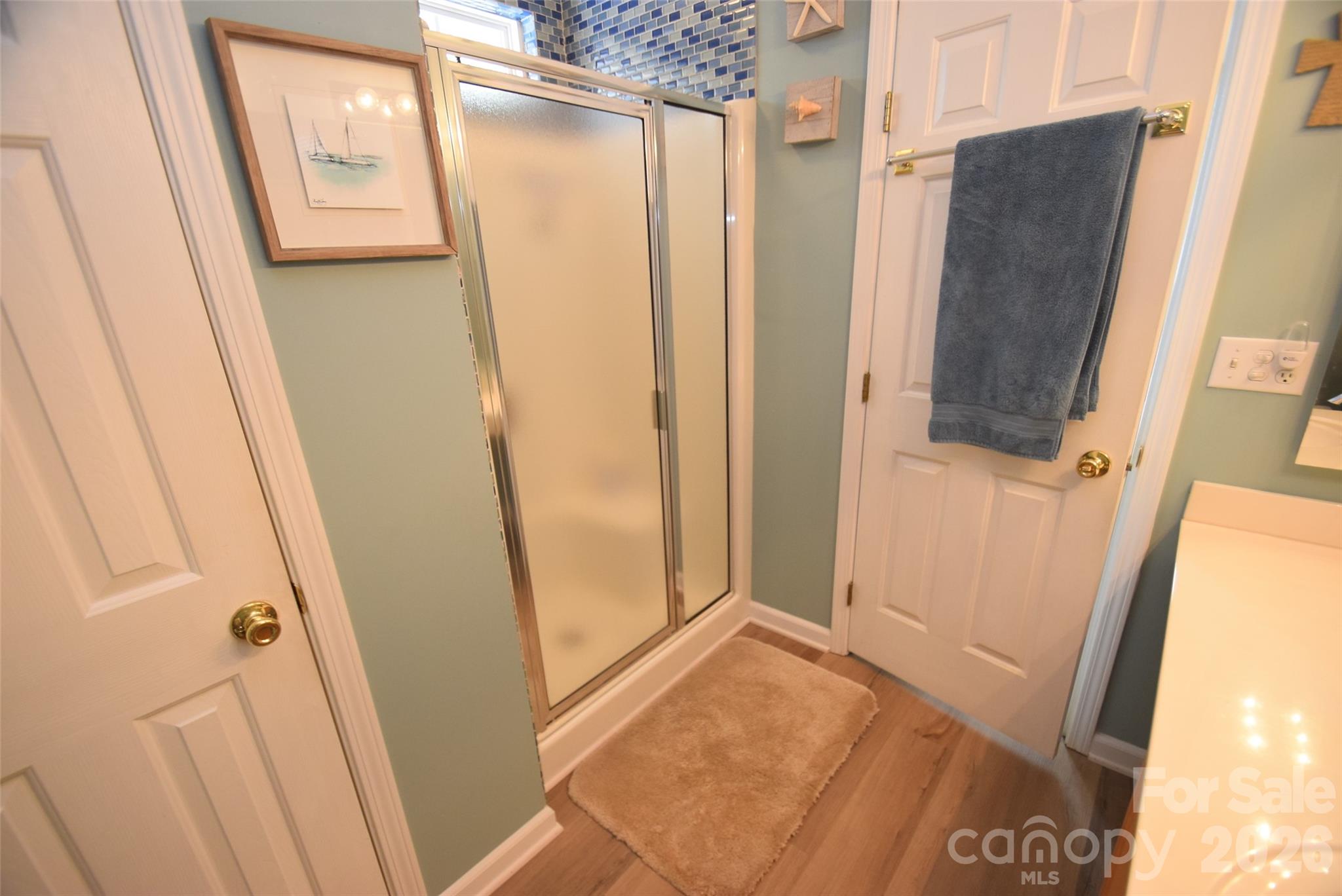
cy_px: 448
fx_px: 559
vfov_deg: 77.4
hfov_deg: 100.4
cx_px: 671
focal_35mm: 15
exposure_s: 1/60
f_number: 3.5
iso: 800
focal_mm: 10
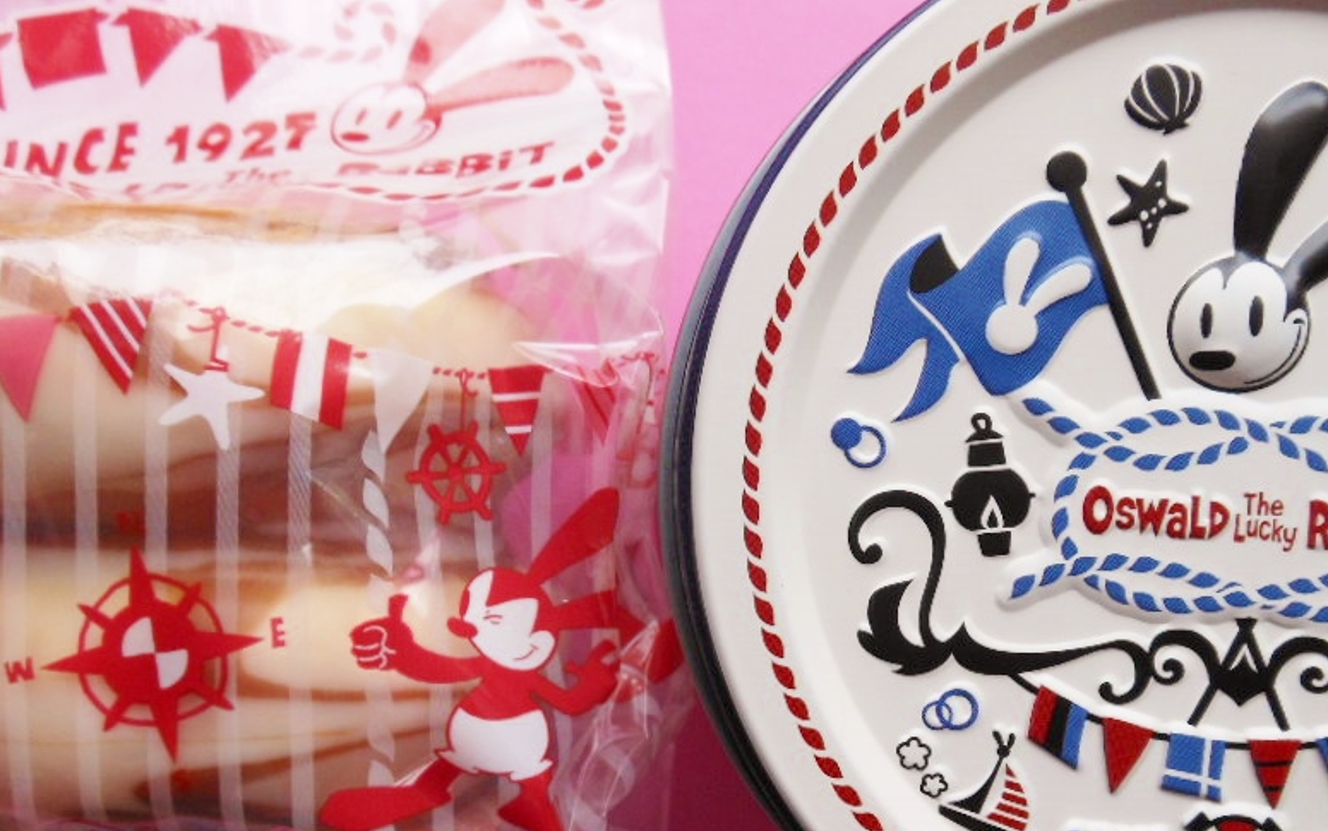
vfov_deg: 36.3
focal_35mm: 35
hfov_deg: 55.3
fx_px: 1267
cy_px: 468
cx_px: 682
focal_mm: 4.5
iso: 80
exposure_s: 1/60
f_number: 3.2
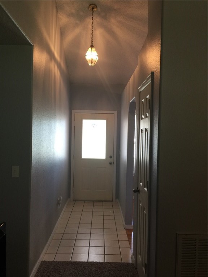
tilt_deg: -0.3
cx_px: 104
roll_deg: -1.2
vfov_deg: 61.7
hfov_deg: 48.2
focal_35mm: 29
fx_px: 232
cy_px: 138
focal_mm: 4.15
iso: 40
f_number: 2.2
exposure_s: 1/30
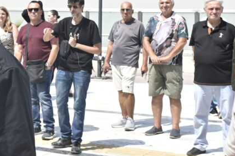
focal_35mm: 102
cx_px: -51
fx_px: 665
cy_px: -6
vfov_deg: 13.2
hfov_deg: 18.9
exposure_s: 1/400
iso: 250
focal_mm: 24
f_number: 8
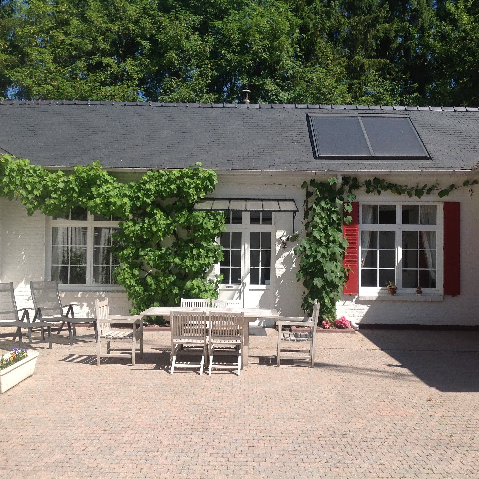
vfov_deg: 40.0
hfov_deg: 40.0
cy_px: 241
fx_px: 658
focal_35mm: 42
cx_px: 253
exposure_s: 1/1314
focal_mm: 4.28
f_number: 2.4
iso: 50
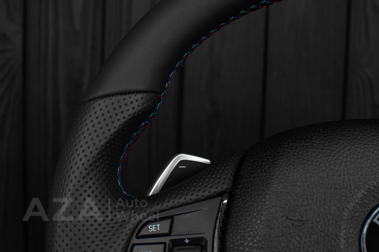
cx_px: 190
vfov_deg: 25.8
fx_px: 553
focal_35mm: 52
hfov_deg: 37.8
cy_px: 126
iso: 500
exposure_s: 1/125
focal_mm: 35
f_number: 6.3
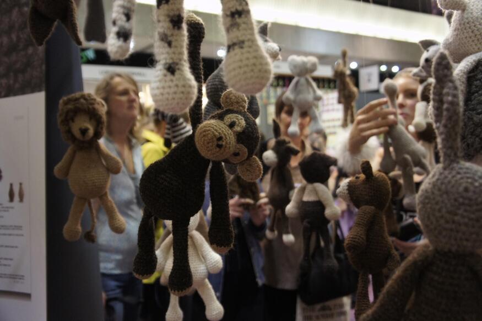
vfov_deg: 38.3
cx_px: 241
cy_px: 160
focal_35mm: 34
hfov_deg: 55.1
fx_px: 462
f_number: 4
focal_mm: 23
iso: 1600
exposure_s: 1/50
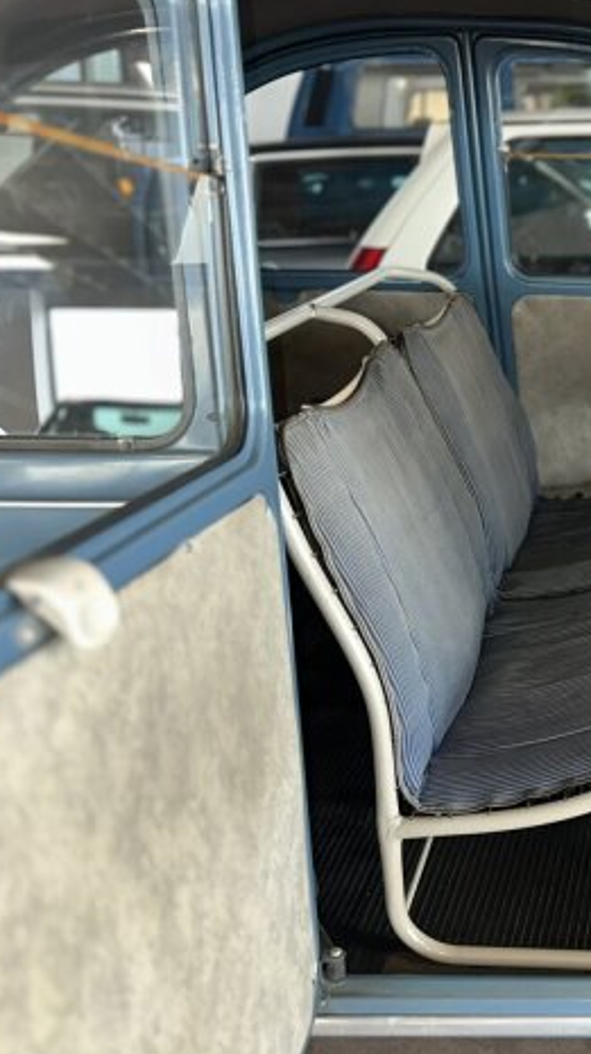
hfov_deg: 28.8
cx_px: 693
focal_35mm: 36
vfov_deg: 55.3
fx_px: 1005
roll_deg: +0.1
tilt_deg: -21.1
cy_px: 535
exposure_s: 1/17
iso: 125
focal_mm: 6.86
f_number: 1.78
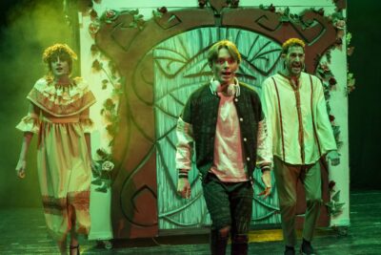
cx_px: 190
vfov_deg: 25.8
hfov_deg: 37.8
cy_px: 128
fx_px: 556
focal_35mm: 52
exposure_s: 1/320
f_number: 1.8
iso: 500
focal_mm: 35
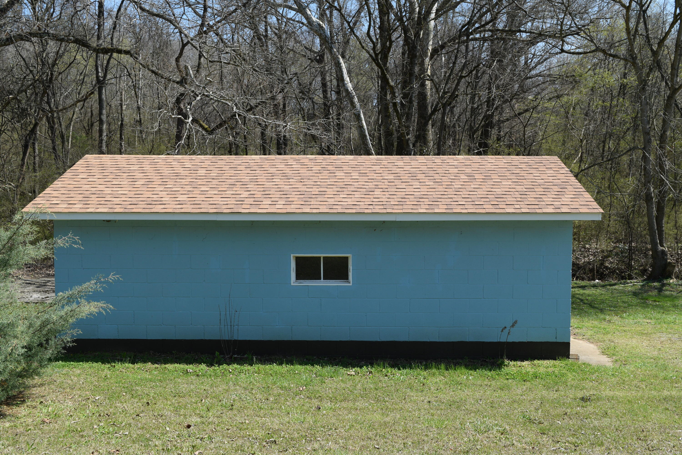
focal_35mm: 39
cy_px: 228
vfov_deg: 34.2
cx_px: 341
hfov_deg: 49.6
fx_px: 739
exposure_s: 1/320
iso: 200
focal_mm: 26
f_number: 9
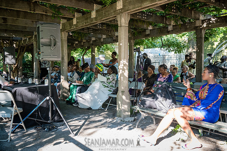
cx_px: 117
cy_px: 76
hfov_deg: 56.2
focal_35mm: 34
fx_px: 212
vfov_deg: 39.2
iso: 2000
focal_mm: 32
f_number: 4.5
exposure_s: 1/400
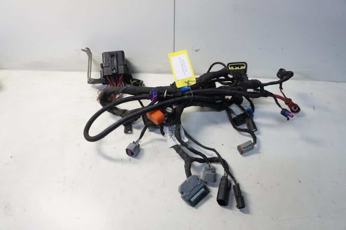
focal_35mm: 27
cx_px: 173
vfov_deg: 47.9
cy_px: 115
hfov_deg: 67.4
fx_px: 260
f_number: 3.5
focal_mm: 18
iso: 640
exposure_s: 1/60
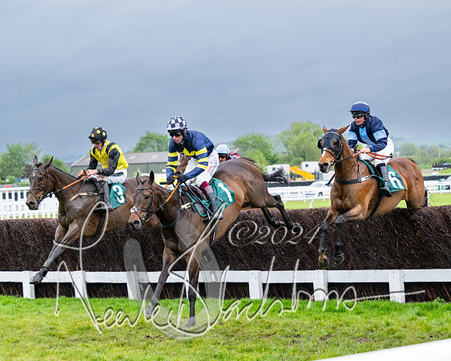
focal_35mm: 104
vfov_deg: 14.8
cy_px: 193
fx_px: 1385
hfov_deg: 18.5
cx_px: 232
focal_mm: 86
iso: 1000
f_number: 4
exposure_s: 1/1600
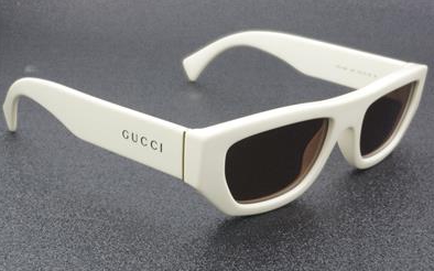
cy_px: 127
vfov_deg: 20.9
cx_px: 216
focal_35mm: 62
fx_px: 733
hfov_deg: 33.0
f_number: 32
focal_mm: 40
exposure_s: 1
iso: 100
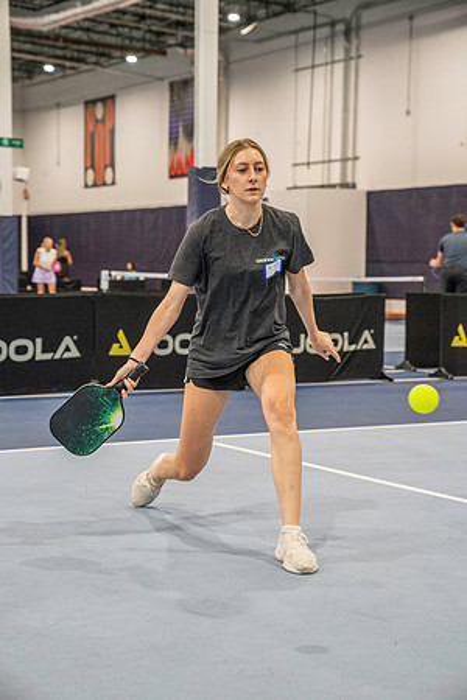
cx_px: 234
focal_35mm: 70
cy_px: 350
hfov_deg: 19.5
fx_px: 1362
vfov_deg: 28.8
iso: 6400
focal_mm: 70
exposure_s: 1/500
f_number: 4.5
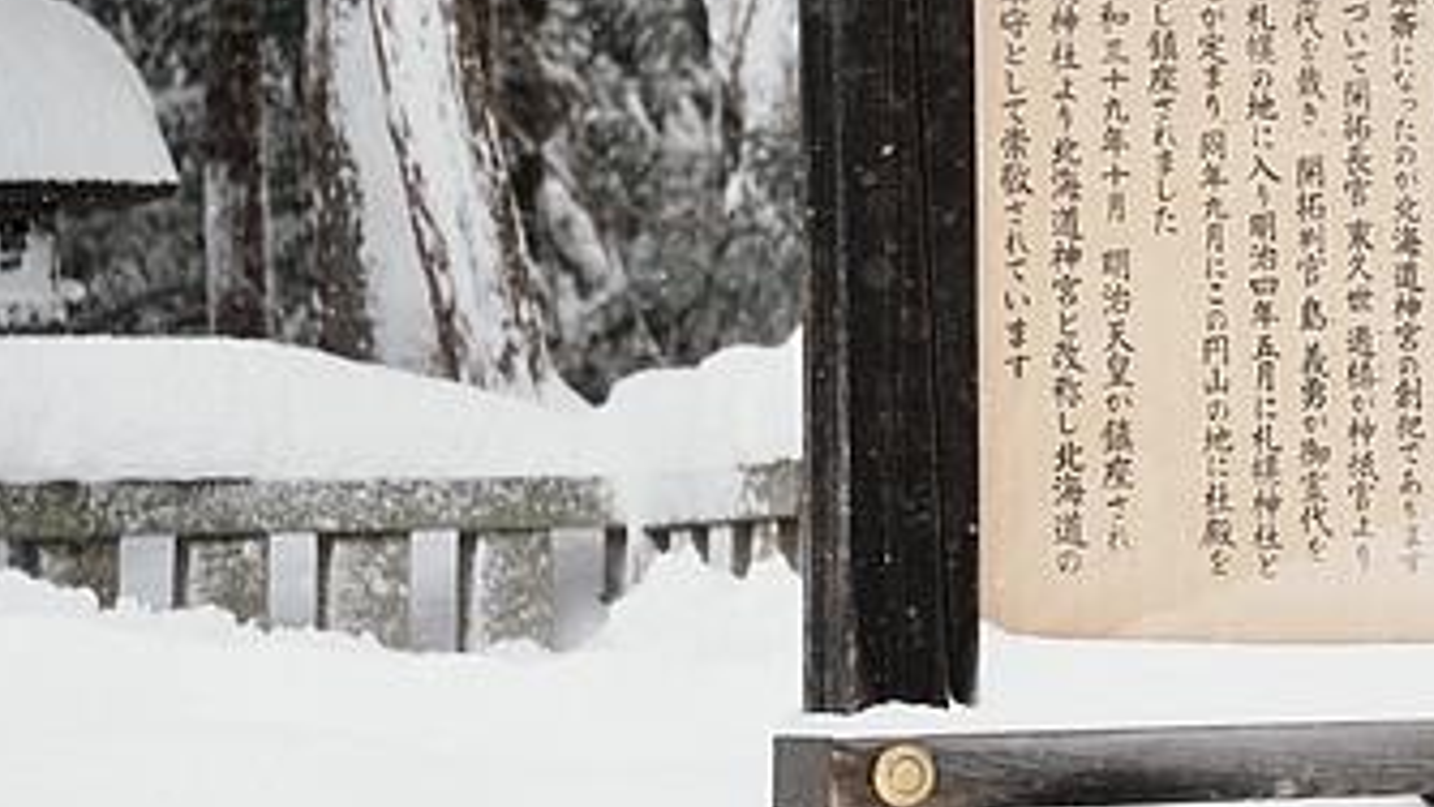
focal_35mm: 171
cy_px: 155
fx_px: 6503
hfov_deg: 12.4
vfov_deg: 7.1
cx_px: 1580
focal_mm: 70
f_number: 2.8
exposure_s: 1/1000
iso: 125
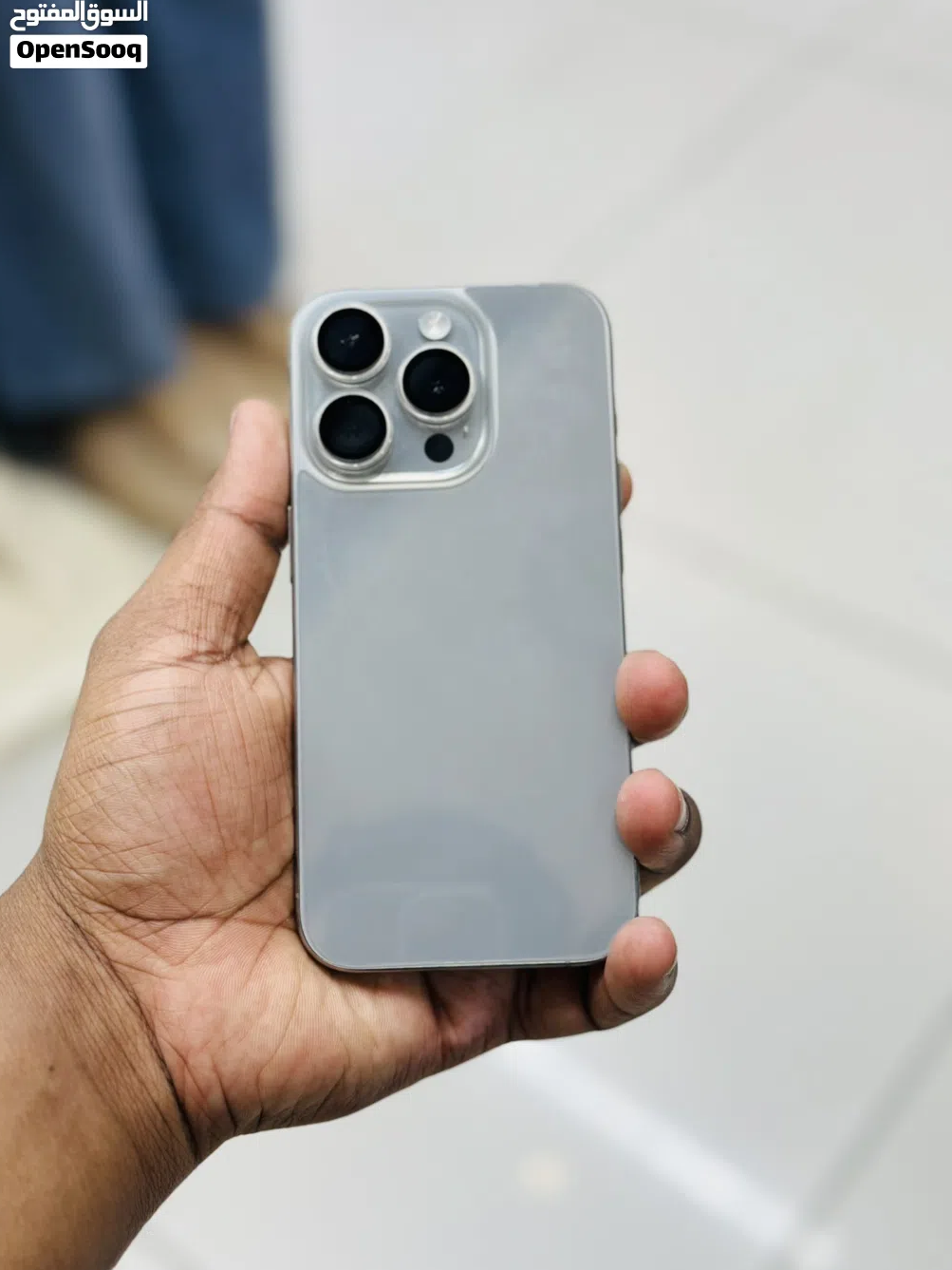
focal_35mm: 49
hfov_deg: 29.7
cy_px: 626
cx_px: 473
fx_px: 1796
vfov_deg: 38.9
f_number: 1.78
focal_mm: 6.86
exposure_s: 1/129
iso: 64
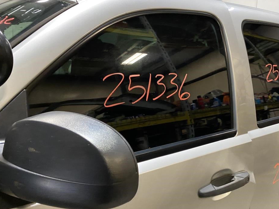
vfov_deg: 39.6
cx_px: 186
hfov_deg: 50.4
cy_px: 111
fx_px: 290
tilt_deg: -11.5
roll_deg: +0.7
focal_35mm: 36
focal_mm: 4.25
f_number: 1.8
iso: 320
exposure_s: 1/40
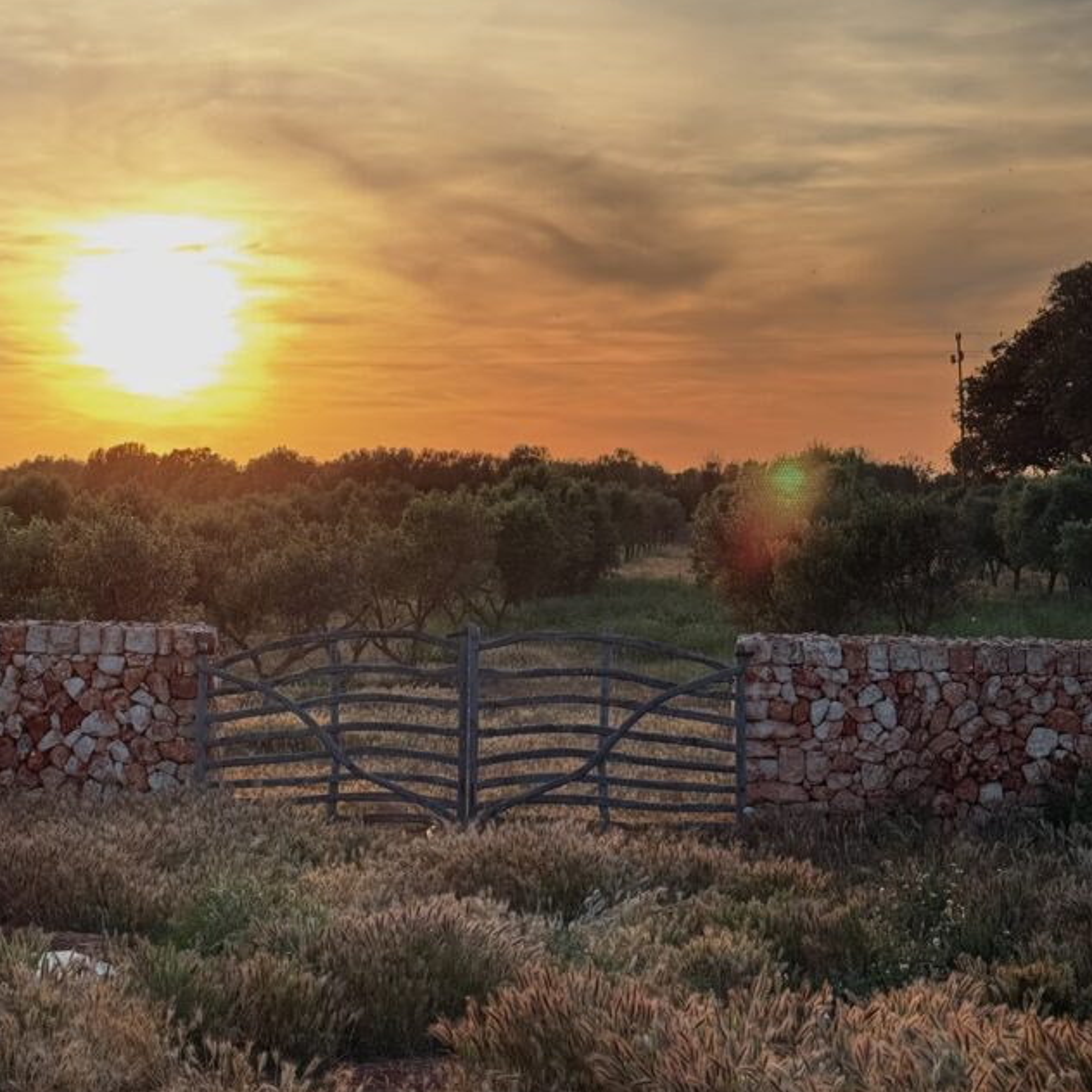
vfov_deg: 31.8
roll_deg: -0.2
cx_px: 484
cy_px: 309
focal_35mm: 53
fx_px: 1892
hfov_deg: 32.2
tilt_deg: +2.9
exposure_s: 1/1000
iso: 64
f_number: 1.78
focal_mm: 6.76
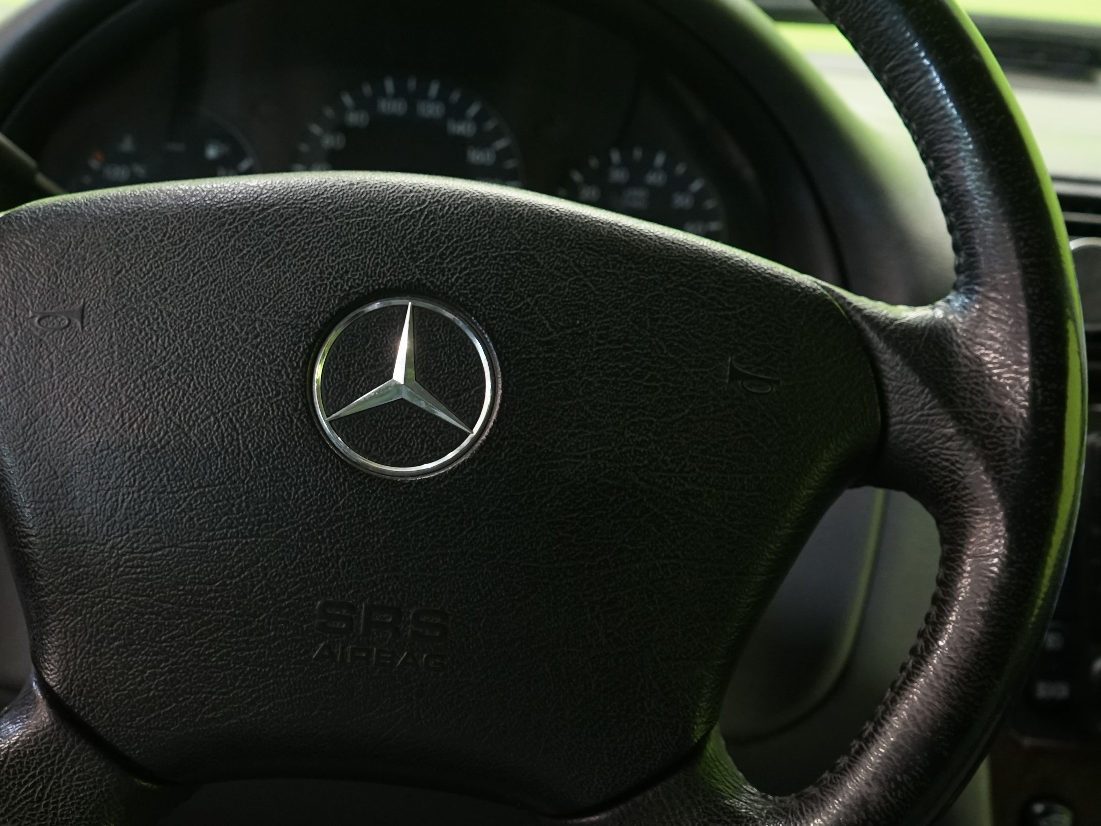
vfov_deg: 28.0
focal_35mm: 52
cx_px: 399
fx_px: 1654
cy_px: 416
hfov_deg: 36.6
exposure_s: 1/25
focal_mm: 30
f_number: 5
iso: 1600
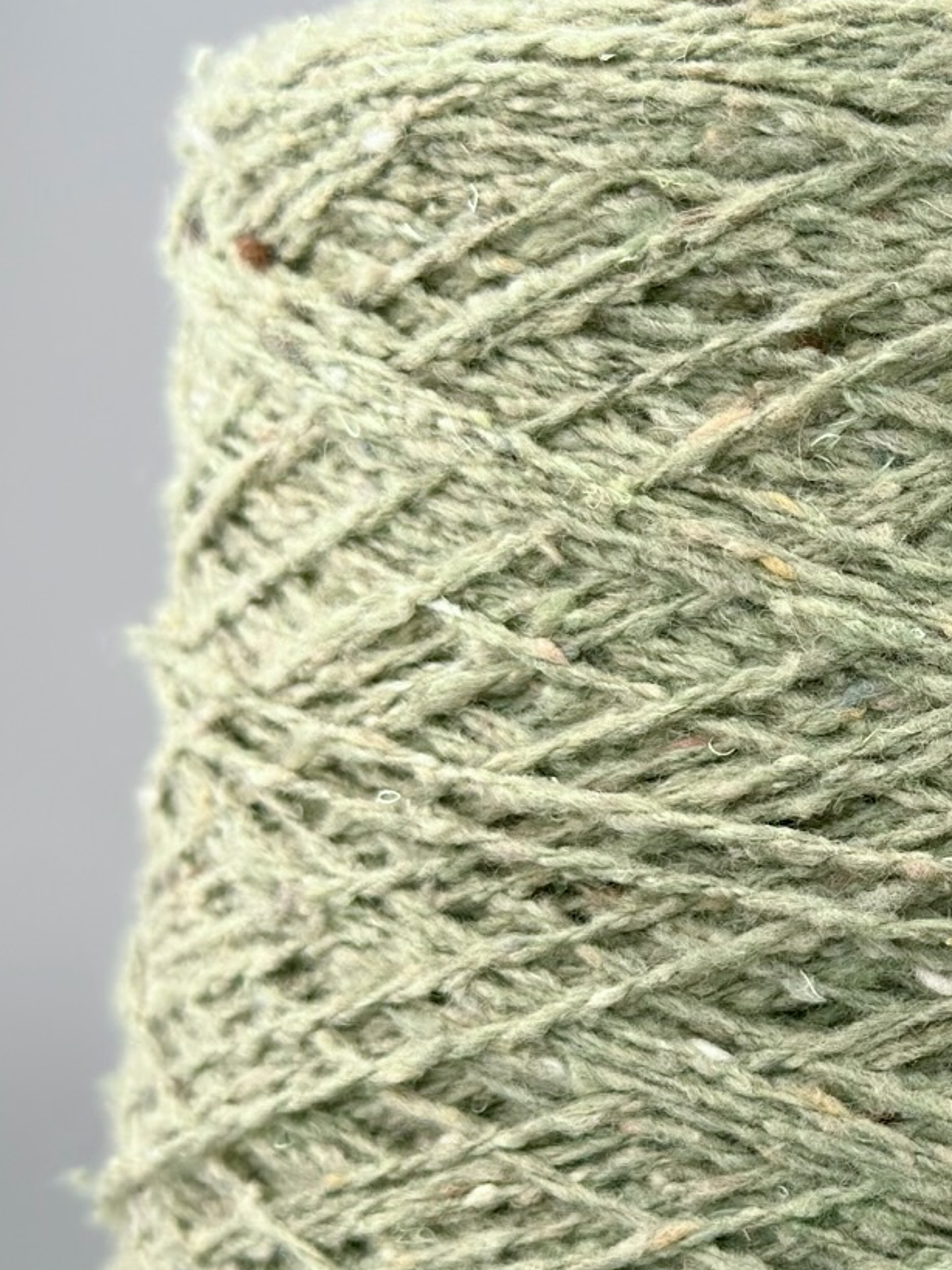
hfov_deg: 22.5
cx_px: 1144
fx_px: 2201
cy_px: 795
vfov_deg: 32.0
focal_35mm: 60
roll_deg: -0.8
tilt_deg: -3.8
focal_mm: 6.76
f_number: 1.78
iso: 80
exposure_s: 1/769
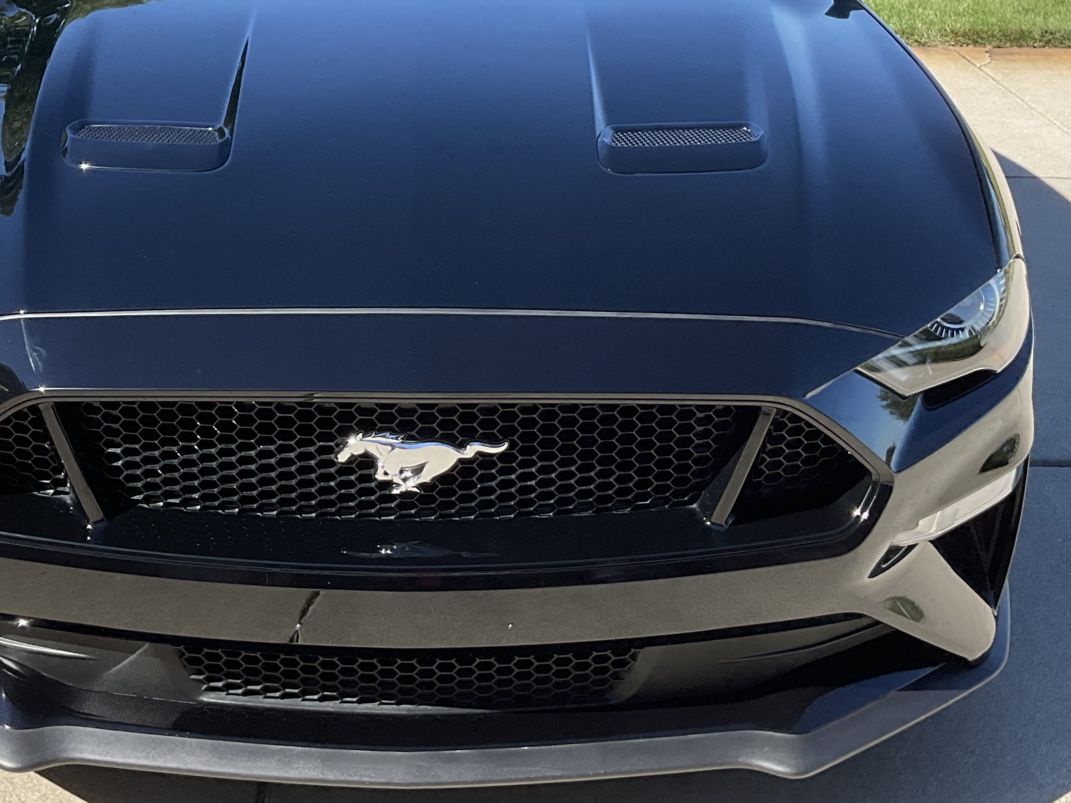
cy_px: 145
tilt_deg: -15.7
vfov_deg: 26.0
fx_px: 1701
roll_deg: +0.5
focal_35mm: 55
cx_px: 434
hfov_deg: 34.8
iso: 16
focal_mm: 3
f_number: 1.8
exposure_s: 1/1121
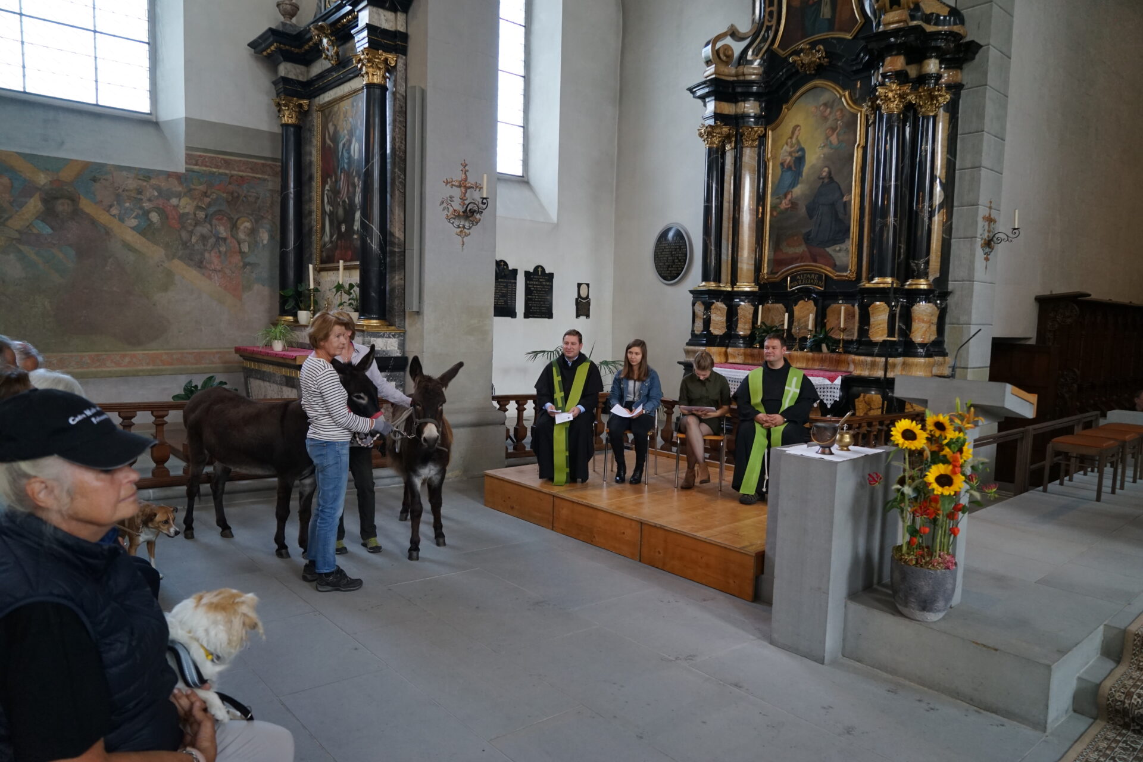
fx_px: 762
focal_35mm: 24
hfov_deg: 73.7
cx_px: 572
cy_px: 381
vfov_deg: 53.1
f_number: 4
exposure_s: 1/160
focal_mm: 24
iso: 1600
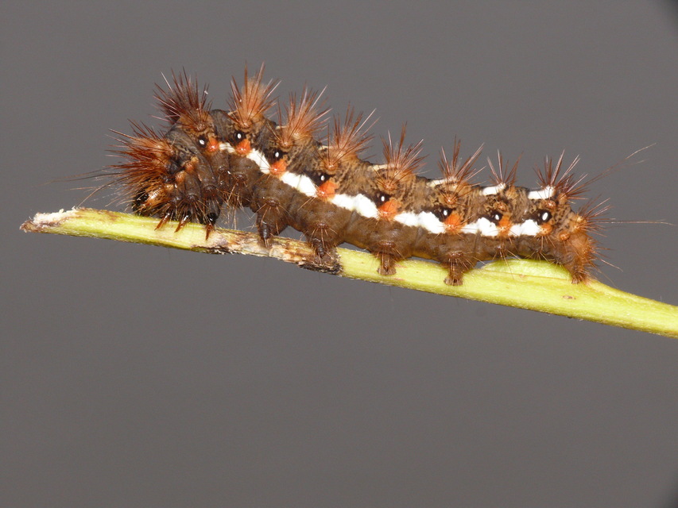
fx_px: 3546
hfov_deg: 10.9
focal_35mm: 181
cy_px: 254
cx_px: 339
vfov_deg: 8.2
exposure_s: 1/640
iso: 200
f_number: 11
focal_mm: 38.3
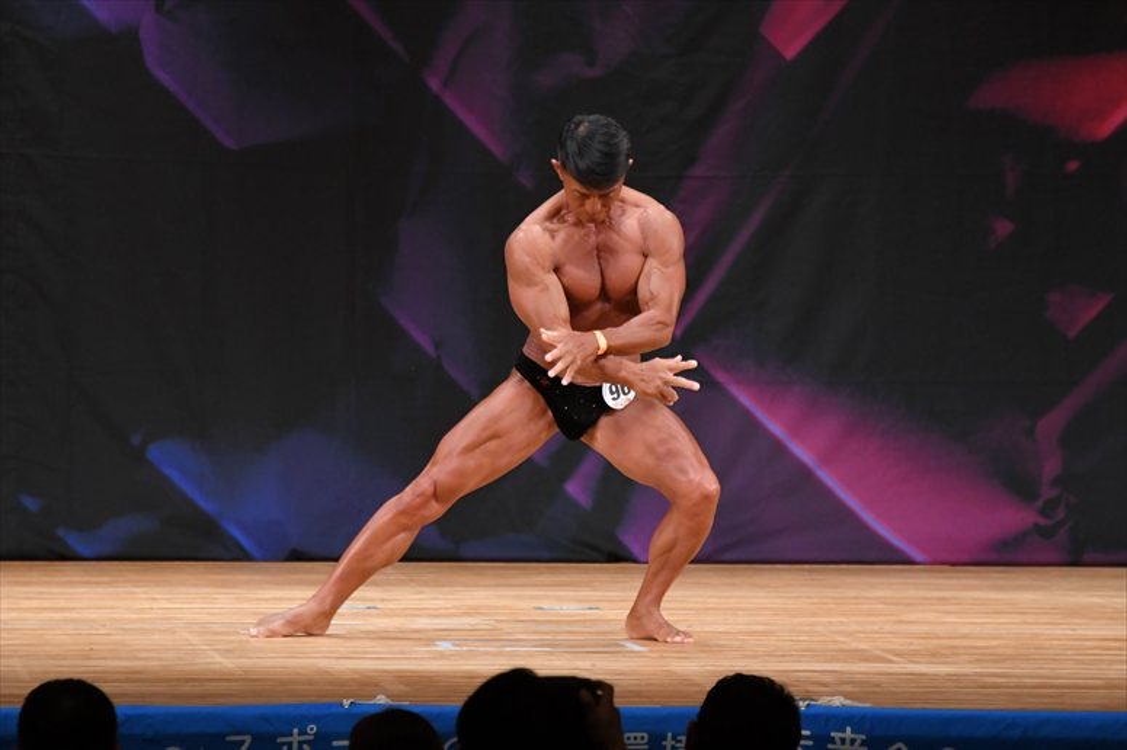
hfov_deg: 6.9
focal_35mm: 300
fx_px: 9387
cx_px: 564
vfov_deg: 4.6
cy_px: 375
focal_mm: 200
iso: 3200
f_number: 5.6
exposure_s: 1/400
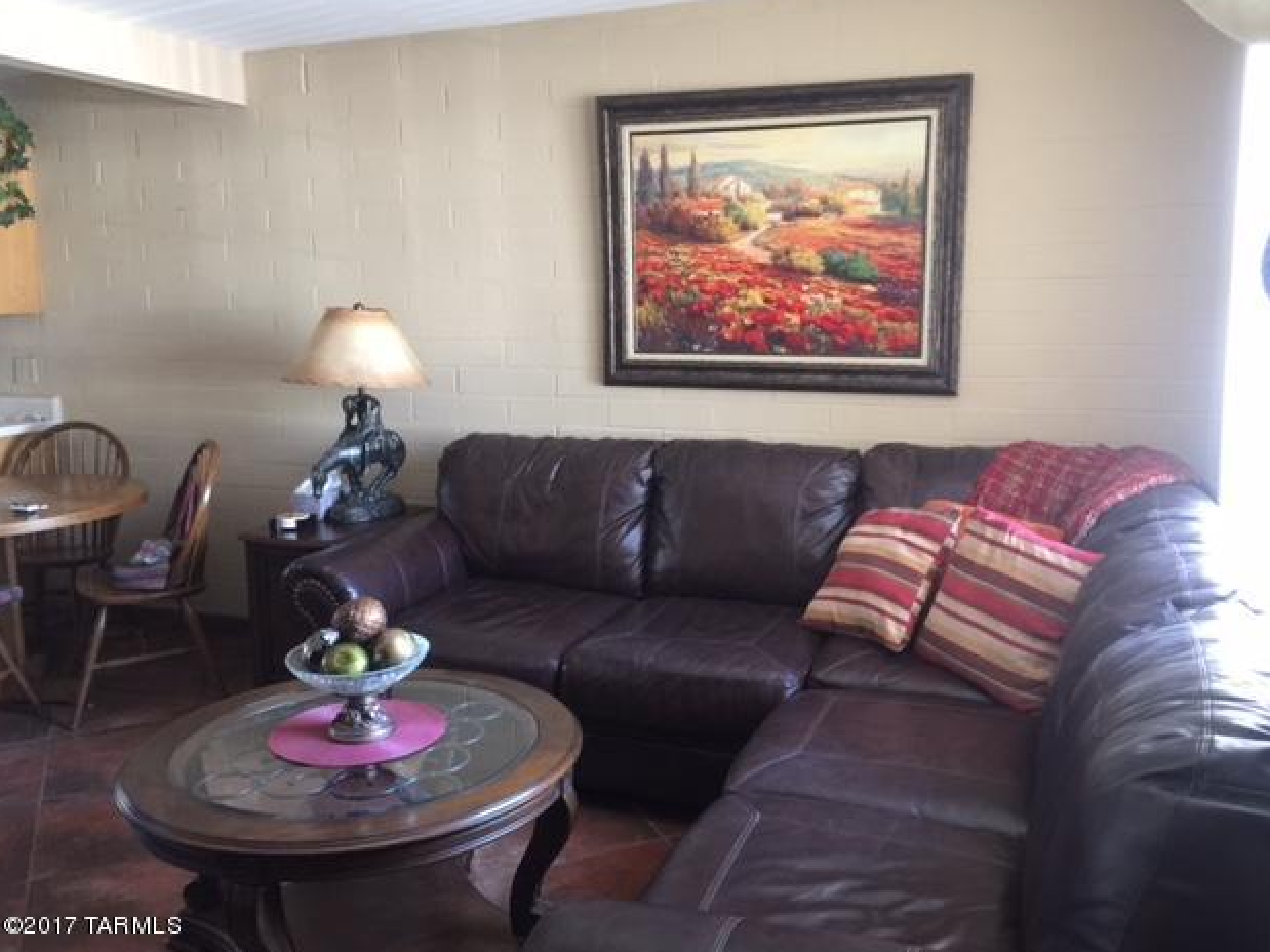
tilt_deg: -8.7
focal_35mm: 30
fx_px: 1100
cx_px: 648
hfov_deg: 60.0
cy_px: 474
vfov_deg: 46.8
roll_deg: -0.7
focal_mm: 4.15
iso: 125
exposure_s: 1/10
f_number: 2.2
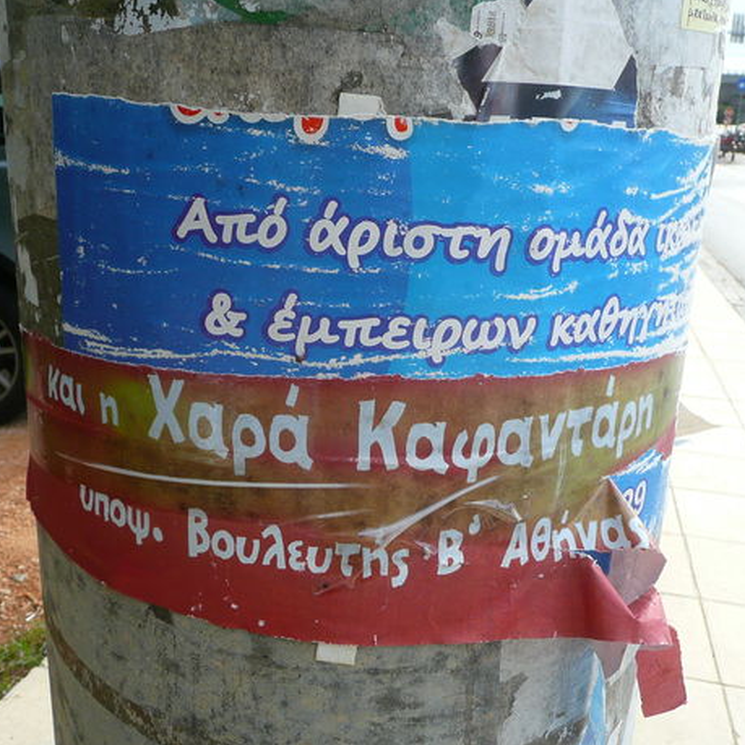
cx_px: 381
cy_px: 366
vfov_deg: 48.4
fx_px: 828
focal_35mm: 34
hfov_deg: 48.4
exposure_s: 1/250
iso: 100
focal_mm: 4.6
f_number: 3.3
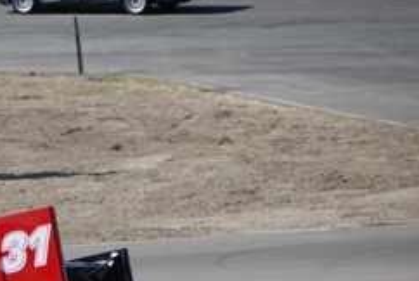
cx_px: -65
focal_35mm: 791
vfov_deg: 1.7
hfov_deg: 2.6
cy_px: 338
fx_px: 9217
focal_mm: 200
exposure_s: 1/800
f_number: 5.6
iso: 200
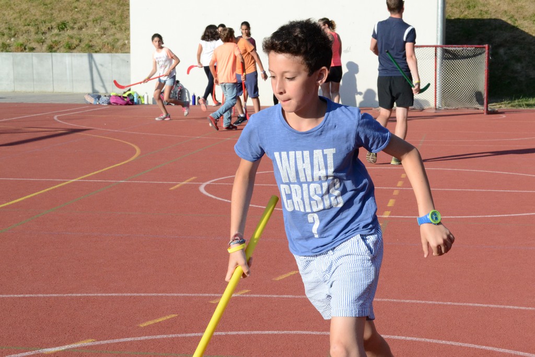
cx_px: 268
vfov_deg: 16.6
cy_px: 178
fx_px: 1226
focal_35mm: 82
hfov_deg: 24.6
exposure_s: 1/800
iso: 1600
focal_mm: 55
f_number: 14
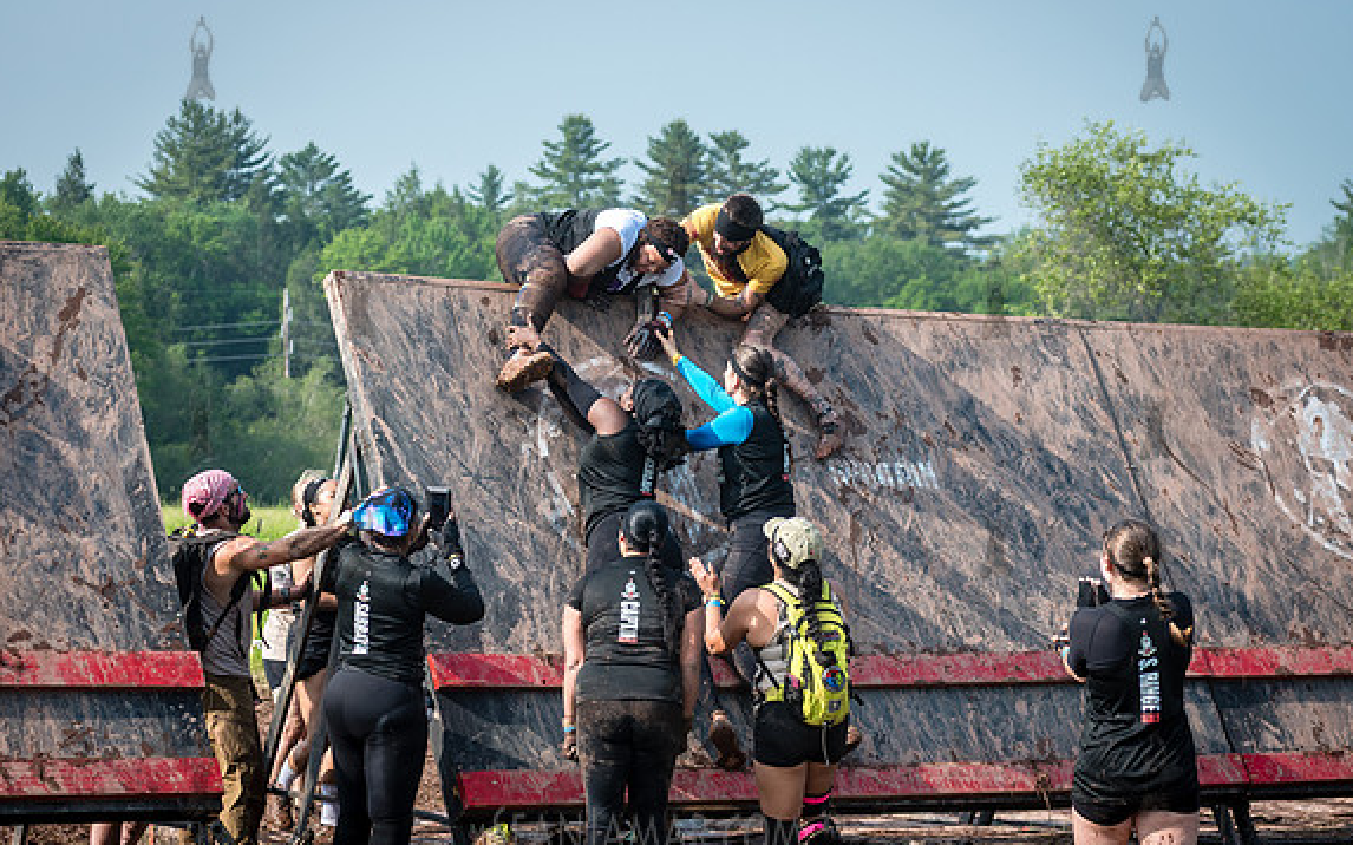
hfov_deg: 21.8
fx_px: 3503
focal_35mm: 95
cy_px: 366
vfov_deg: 13.8
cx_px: 779
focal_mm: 80
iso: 250
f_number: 4.5
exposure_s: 1/1250
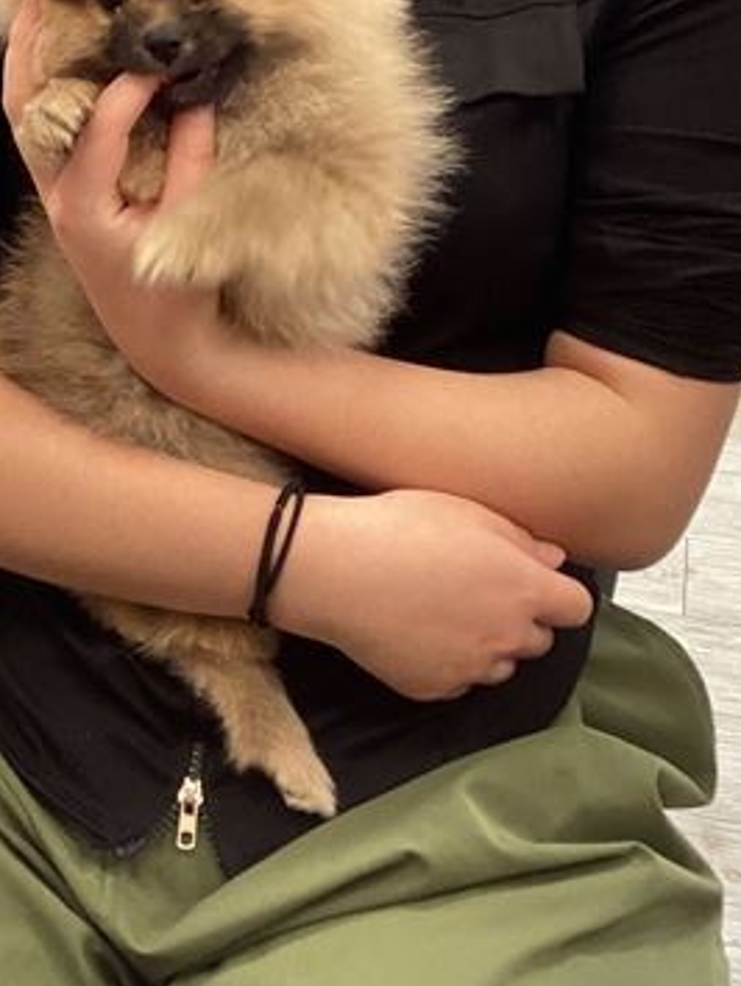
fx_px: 1996
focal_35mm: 70
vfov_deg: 27.3
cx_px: 209
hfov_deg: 20.9
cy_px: 214
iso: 100
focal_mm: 3.3
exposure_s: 1/50
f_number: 2.4
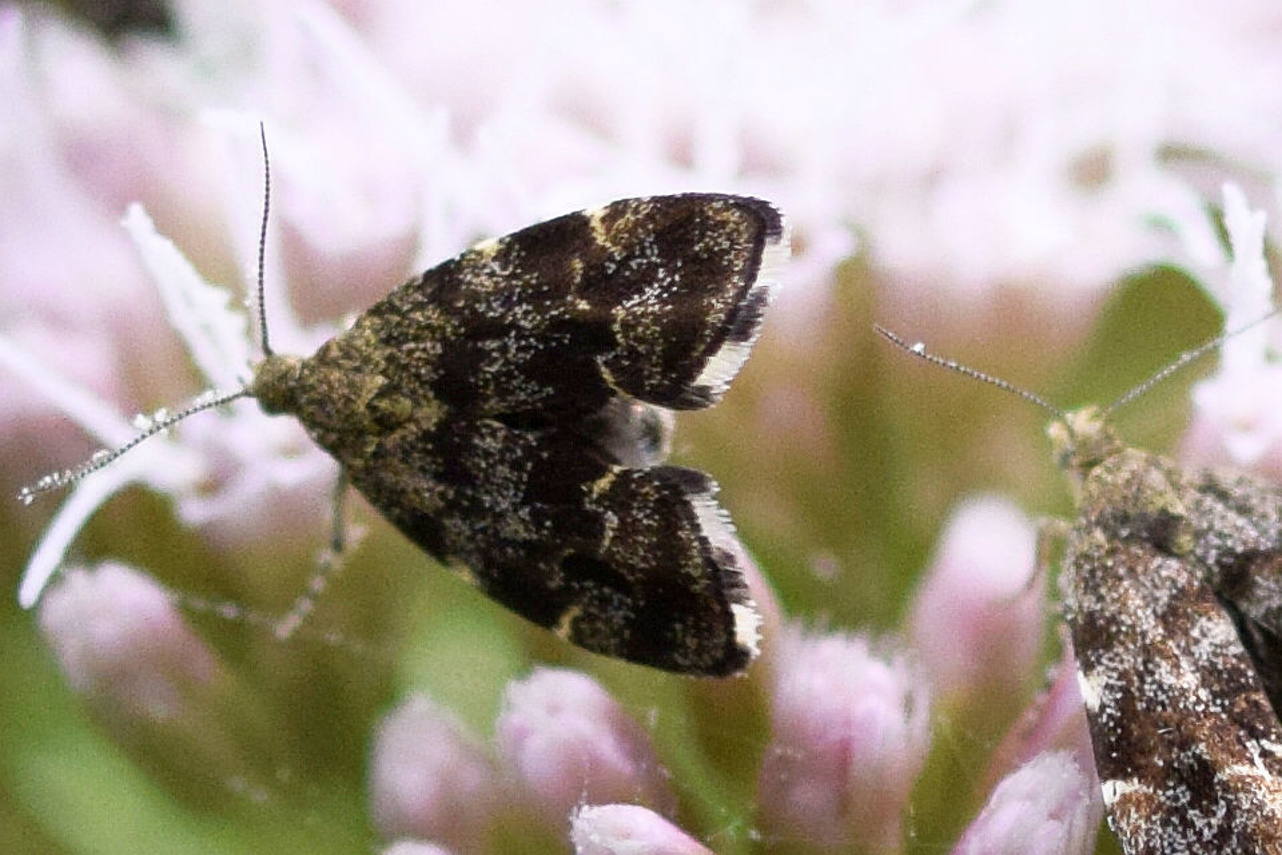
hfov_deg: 13.0
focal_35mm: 158
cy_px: 428
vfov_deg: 8.7
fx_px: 5608
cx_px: 641
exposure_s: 1/1000
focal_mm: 105
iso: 800
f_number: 4
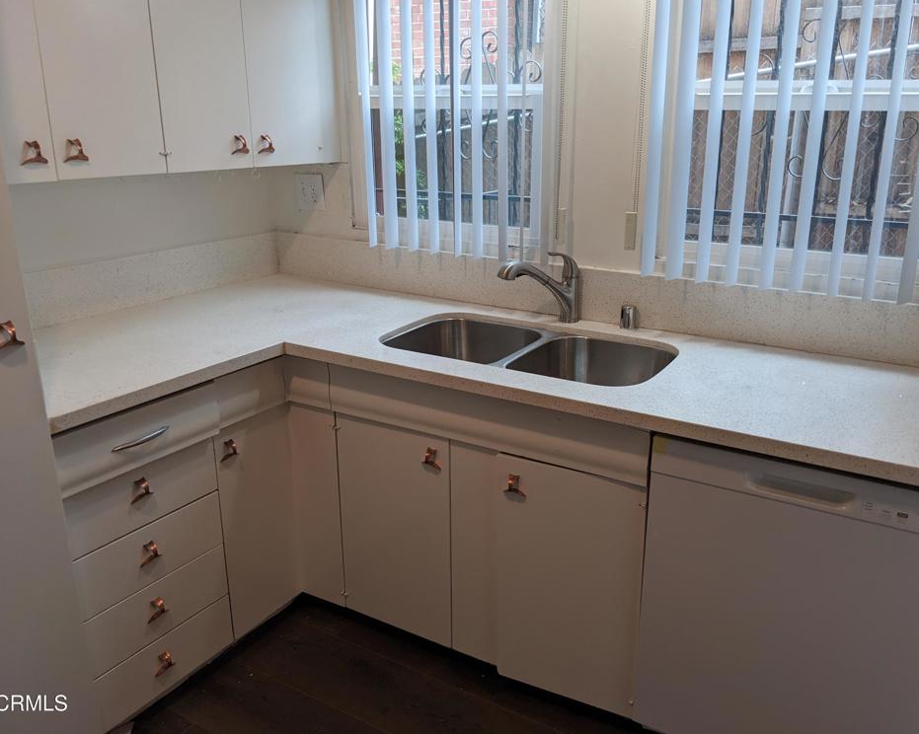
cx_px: 498
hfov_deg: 60.4
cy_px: 359
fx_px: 788
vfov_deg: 49.9
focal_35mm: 29
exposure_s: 1/120
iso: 103
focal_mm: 4.38
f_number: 1.73
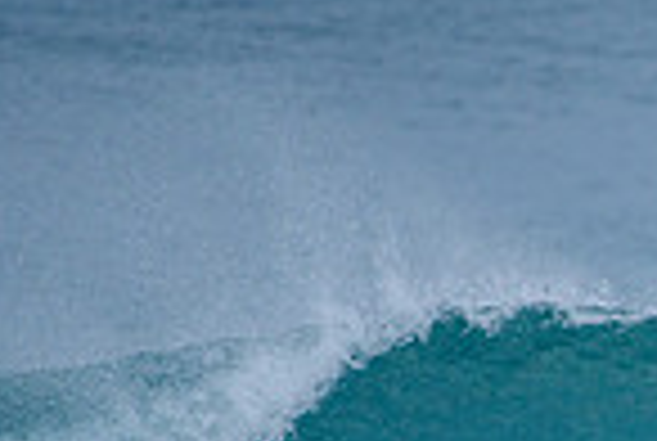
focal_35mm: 1903
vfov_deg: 0.7
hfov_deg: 1.1
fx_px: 34800
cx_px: 1004
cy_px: 610
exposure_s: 1/2000
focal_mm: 480
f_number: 5.6
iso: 450
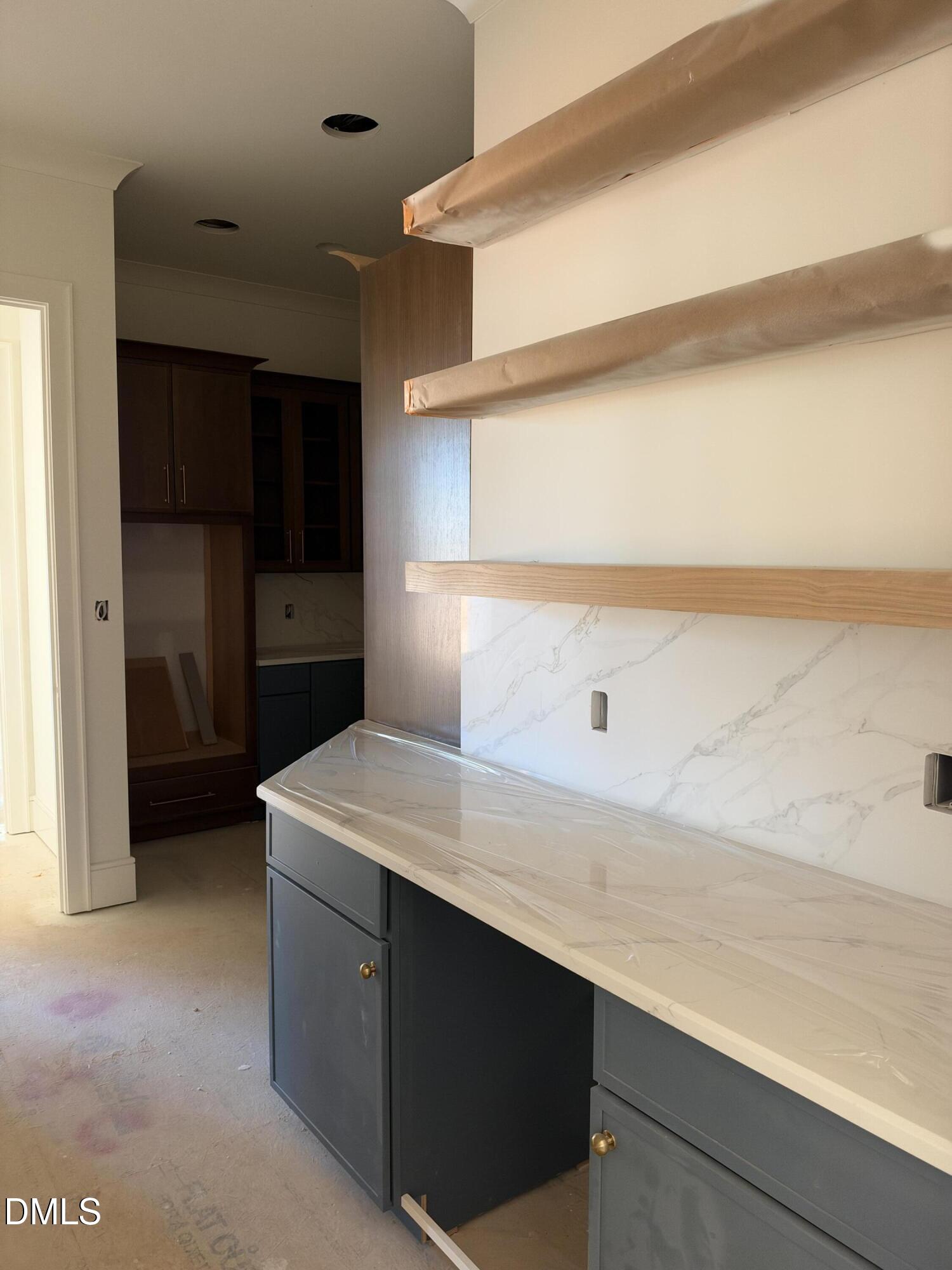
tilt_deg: -4.4
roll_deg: -0.3
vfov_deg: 71.6
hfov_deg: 56.8
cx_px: 476
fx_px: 880
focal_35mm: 24
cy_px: 635
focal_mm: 6.93
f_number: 1.8
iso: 400
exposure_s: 1/60
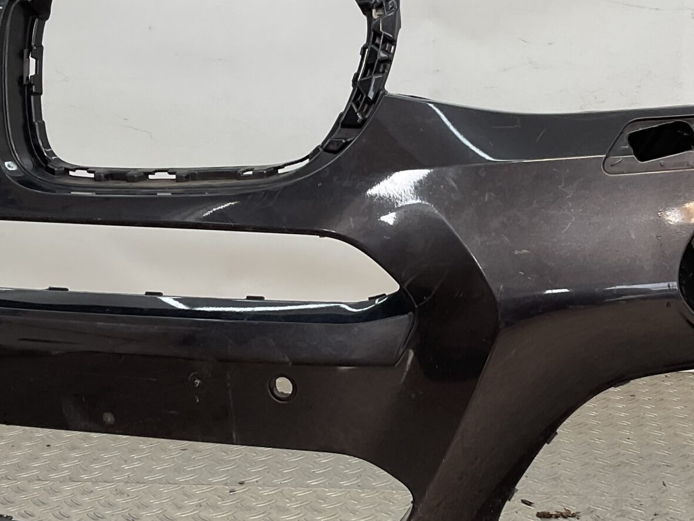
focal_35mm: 63
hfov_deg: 30.7
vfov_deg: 23.3
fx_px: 1263
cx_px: 372
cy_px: 260
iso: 16
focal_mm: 3
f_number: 1.8
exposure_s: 1/126
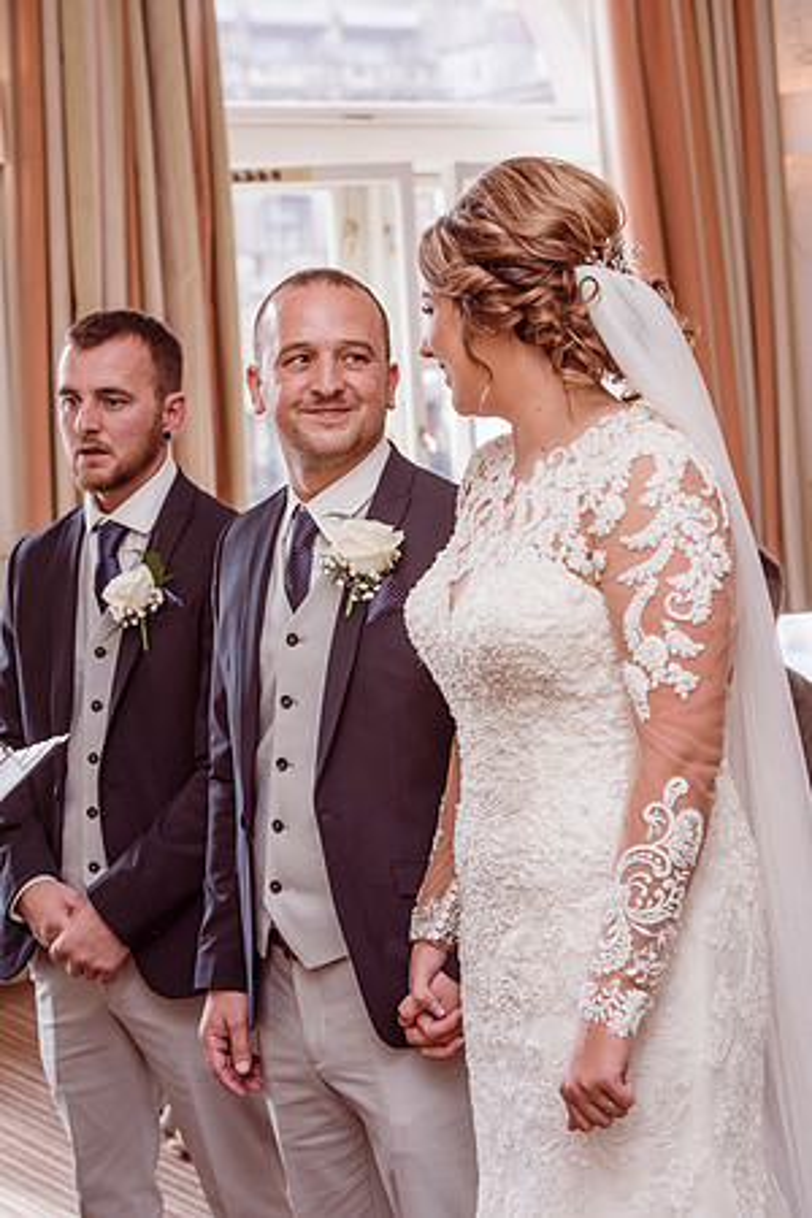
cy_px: 609
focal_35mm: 82
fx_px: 2774
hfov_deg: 16.7
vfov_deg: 24.8
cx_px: 406
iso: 500
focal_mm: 82
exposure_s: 1/200
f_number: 5.6
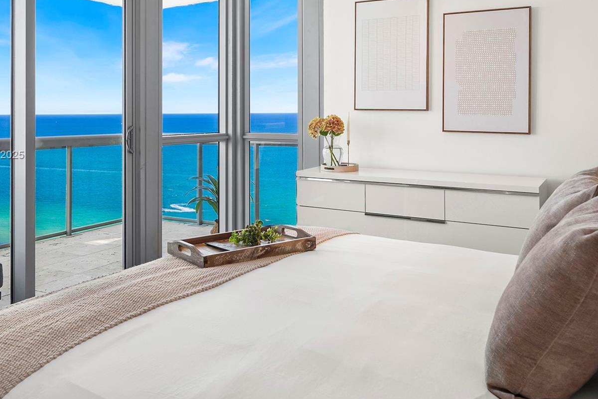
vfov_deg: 40.9
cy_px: 156
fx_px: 532
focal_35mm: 32
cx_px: 263
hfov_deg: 58.6
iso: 320
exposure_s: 1/15
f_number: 8
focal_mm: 24
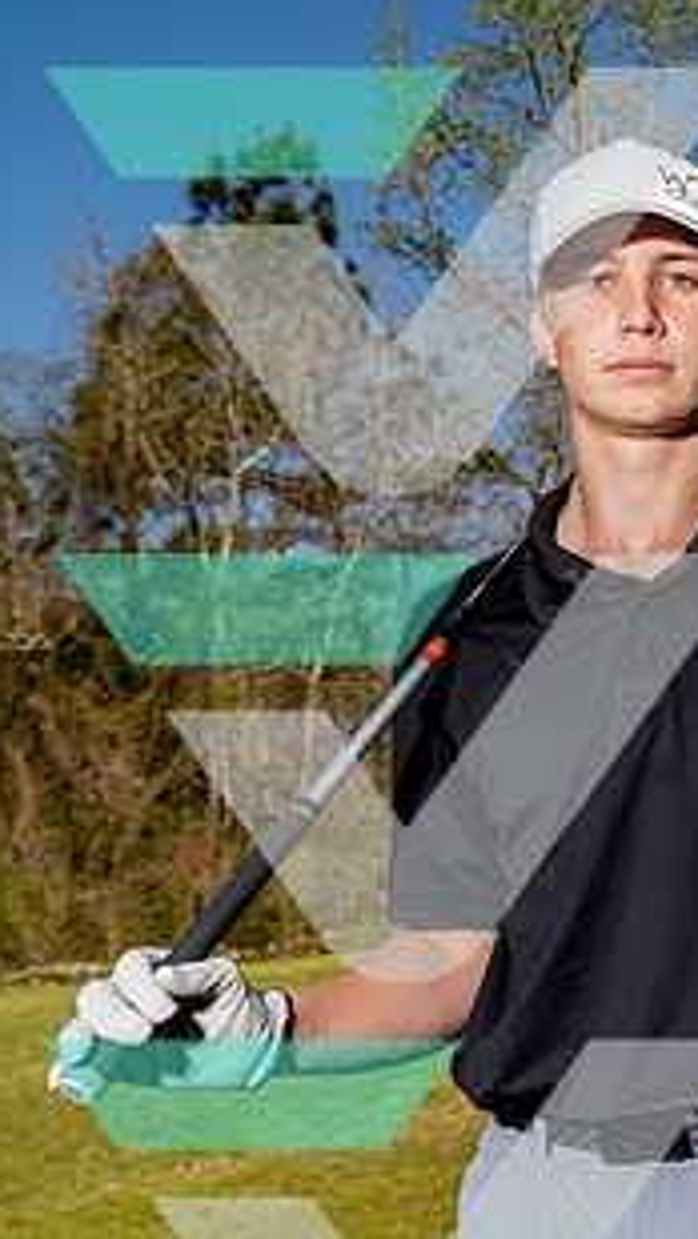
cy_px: 768
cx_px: 1079
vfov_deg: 35.3
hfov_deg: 18.0
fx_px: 1940
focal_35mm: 59
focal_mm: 30
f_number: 8
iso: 100
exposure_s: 1/250
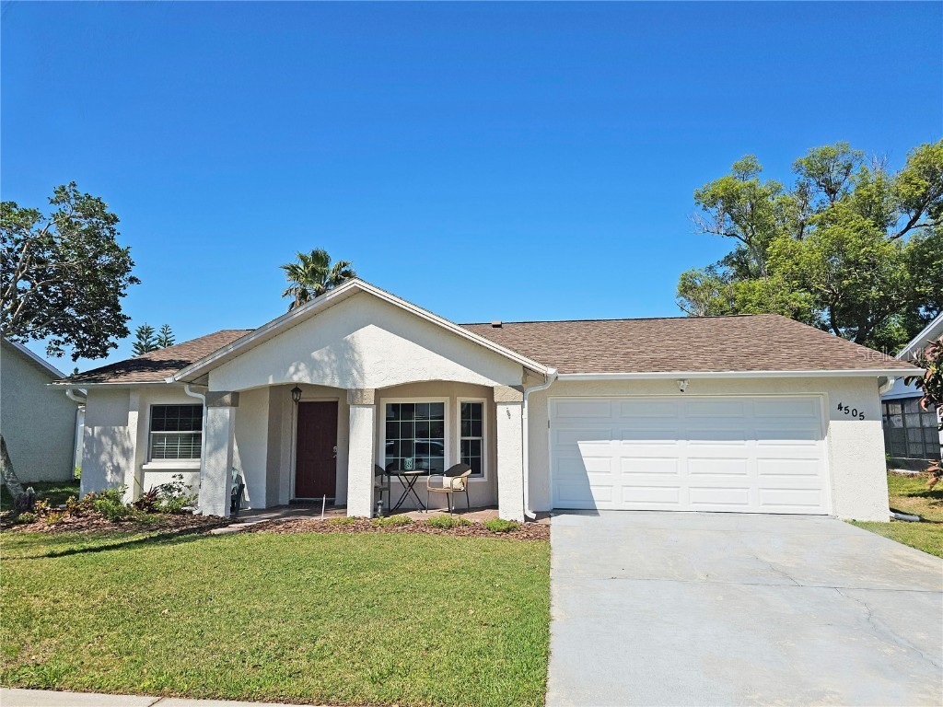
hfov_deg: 73.9
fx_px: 627
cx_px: 472
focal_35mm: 23
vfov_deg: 58.9
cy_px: 354
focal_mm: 6.3
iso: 10
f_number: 1.7
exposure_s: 1/1325
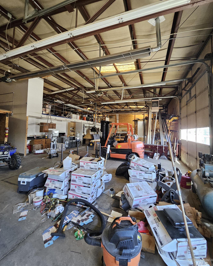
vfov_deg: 100.6
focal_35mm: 14
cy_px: 127
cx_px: 107
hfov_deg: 88.0
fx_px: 110
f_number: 2.2
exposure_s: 1/60
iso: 250
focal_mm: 1.74
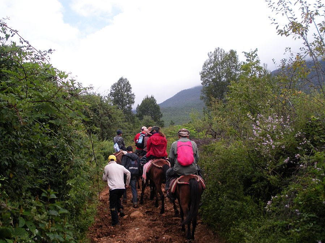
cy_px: 115
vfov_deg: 35.1
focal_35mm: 41
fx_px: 385
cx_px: 162
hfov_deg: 45.8
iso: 64
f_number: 3.5
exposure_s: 1/244
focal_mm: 6.3
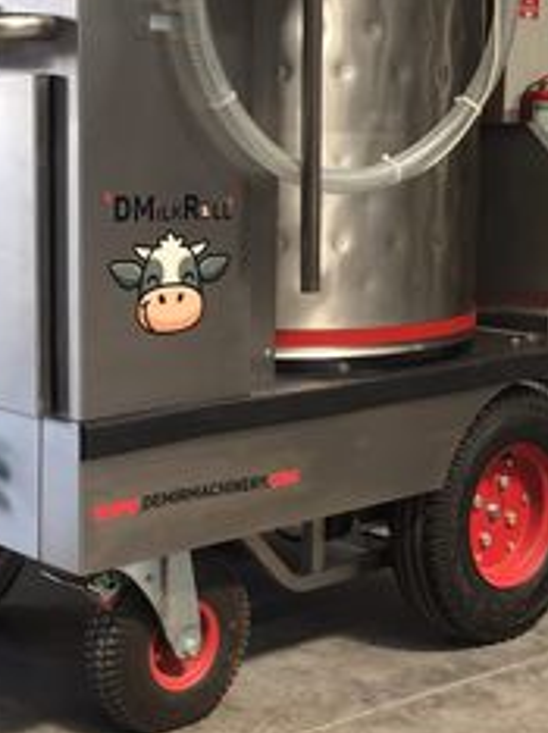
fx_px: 1311
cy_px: 298
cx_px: 136
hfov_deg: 23.4
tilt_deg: -6.3
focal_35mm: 62
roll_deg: -1.0
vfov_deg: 31.1
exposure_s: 1/100
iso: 40
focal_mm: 4.15
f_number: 2.2
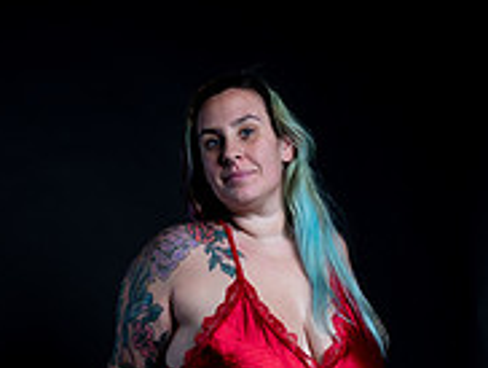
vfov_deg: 13.2
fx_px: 1510
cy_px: 517
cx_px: 118
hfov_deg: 18.2
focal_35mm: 107
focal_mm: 35
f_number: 10
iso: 100
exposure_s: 1/160
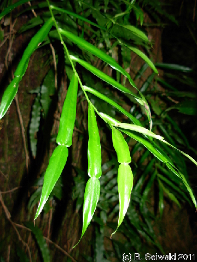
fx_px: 288
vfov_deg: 49.0
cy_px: 131
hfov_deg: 37.7
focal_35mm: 38
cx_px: 98
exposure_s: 1/22.6
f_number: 2.9
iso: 79
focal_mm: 6.3
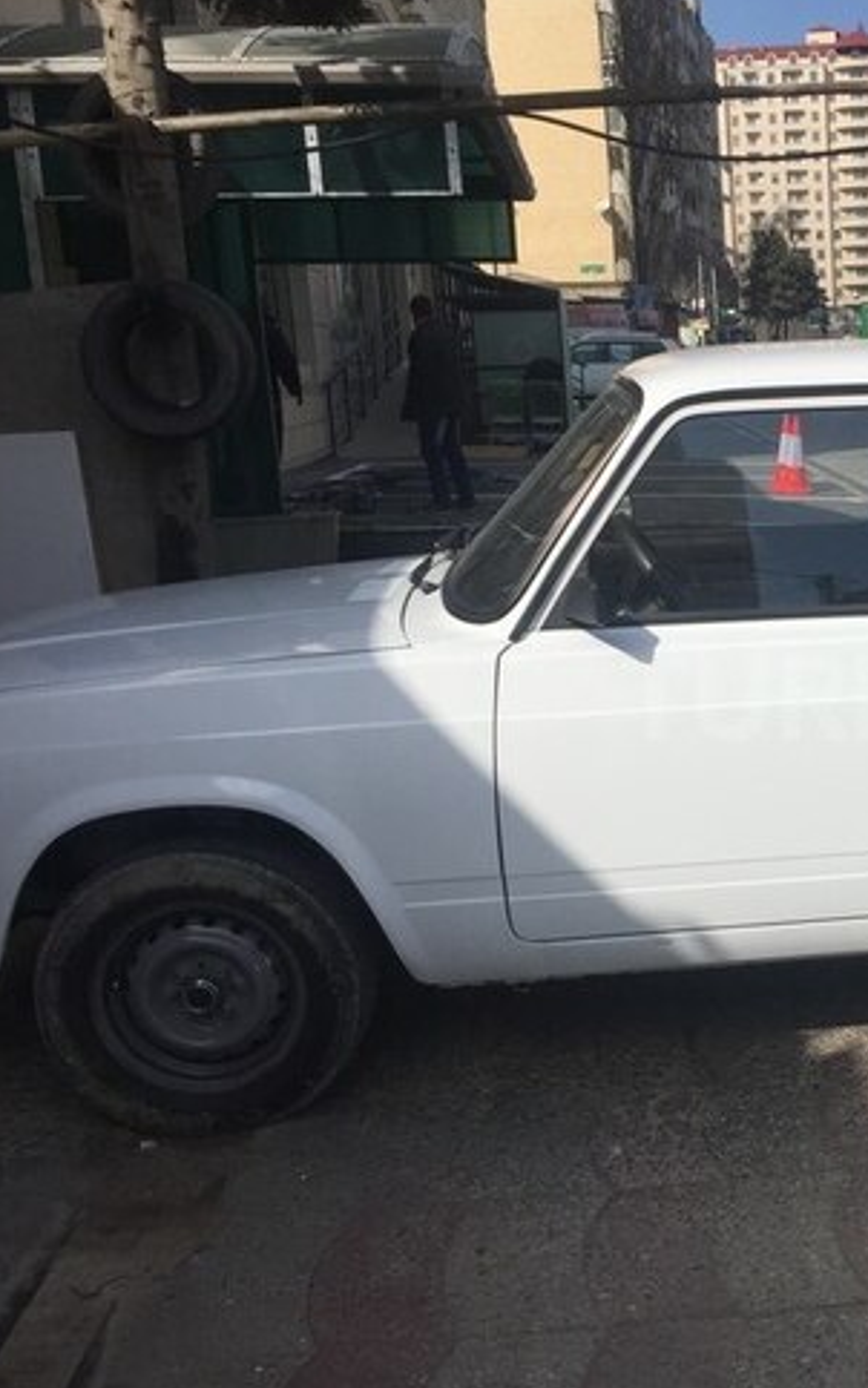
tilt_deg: -11.6
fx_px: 1589
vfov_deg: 47.2
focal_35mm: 42
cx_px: 917
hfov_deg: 28.2
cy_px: 697
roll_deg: +1.6
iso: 32
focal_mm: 4.15
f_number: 2.2
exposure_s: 1/3968
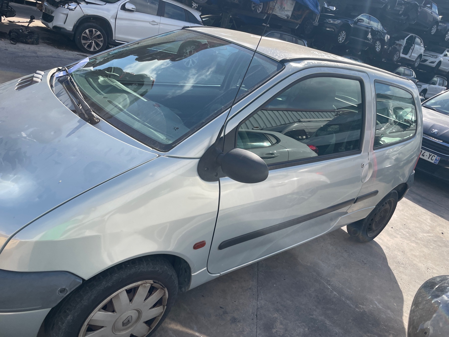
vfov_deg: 53.1
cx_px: 224
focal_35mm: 26
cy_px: 168
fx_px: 337
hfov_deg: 67.3
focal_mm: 4.2
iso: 32
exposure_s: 1/2092
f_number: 1.6
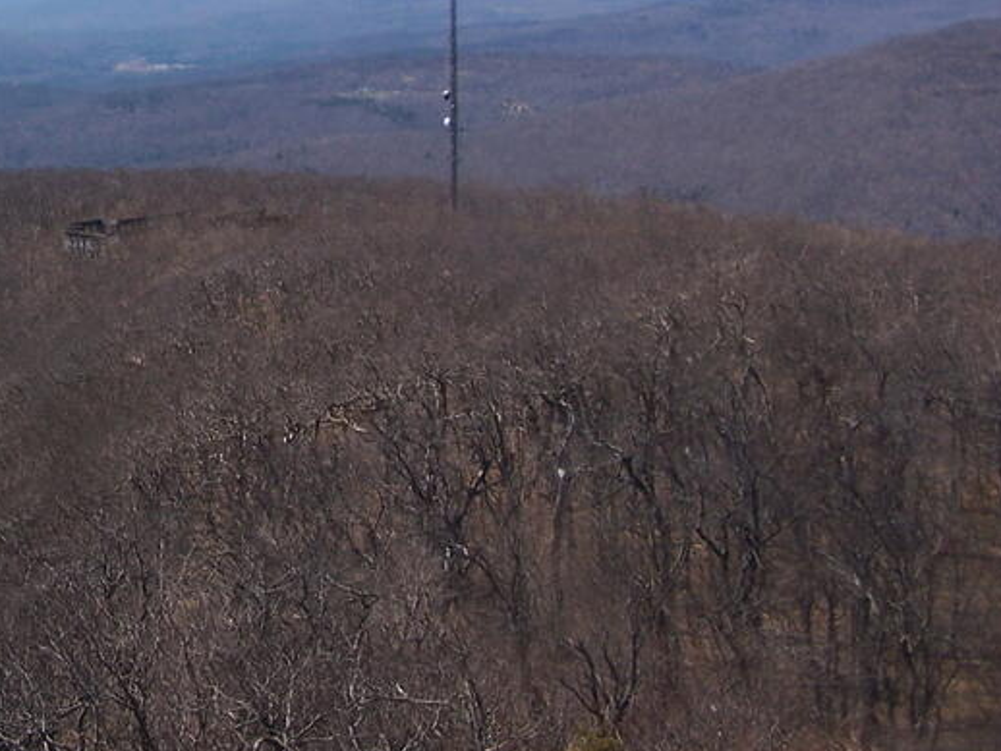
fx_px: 2286
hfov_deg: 24.2
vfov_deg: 18.4
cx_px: 145
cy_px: 91
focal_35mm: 79
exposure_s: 1/1000
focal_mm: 6.7
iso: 80
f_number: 4
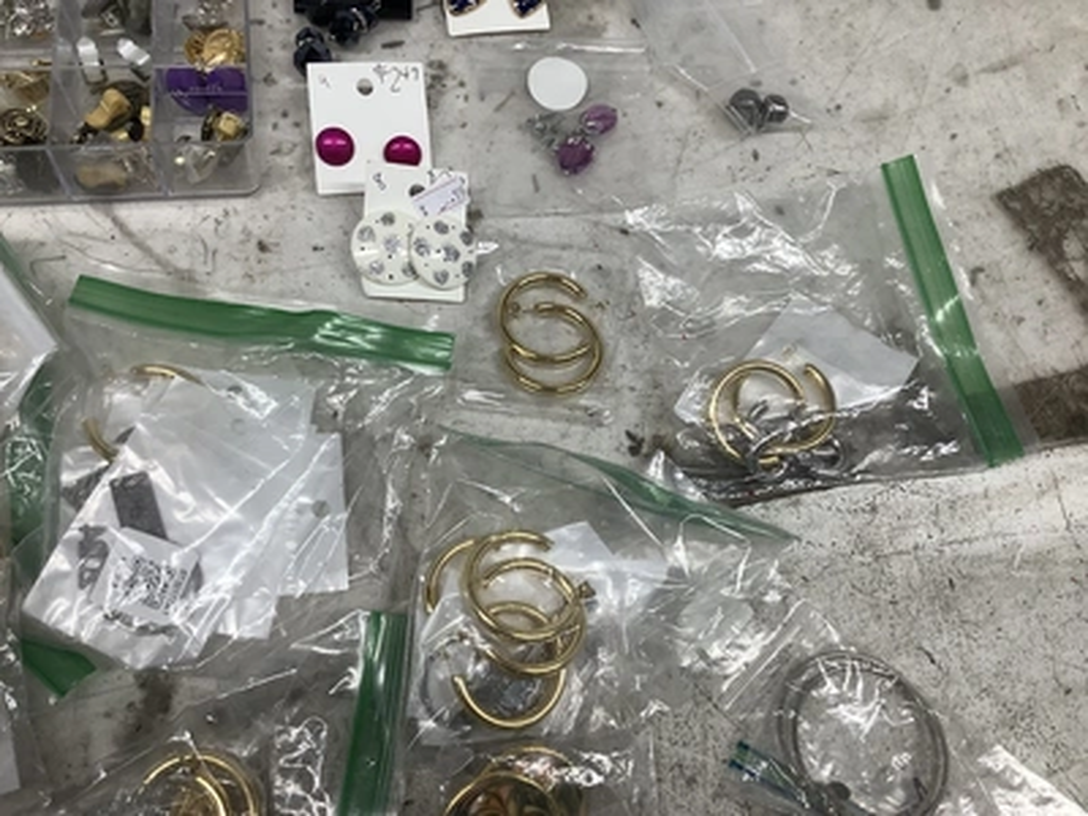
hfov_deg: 58.4
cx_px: 544
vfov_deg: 45.4
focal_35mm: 31
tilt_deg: -68.0
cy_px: 408
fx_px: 974
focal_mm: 3.3
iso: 50
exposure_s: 1/120
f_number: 2.4
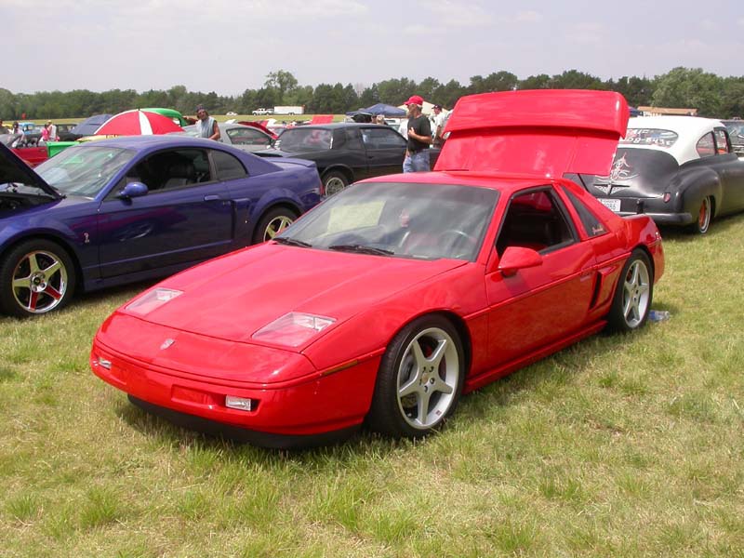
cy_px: 279
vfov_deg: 37.7
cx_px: 372
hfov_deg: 49.0
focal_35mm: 38
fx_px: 817
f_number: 7.5
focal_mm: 7.85
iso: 100
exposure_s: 1/288
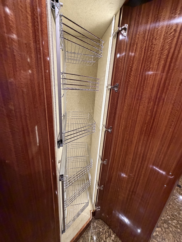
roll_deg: -3.8
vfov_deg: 102.1
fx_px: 98
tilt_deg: -18.9
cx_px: 91
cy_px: 121
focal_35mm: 14
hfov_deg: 85.7
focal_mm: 2.22
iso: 640
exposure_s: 1/59
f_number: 2.2
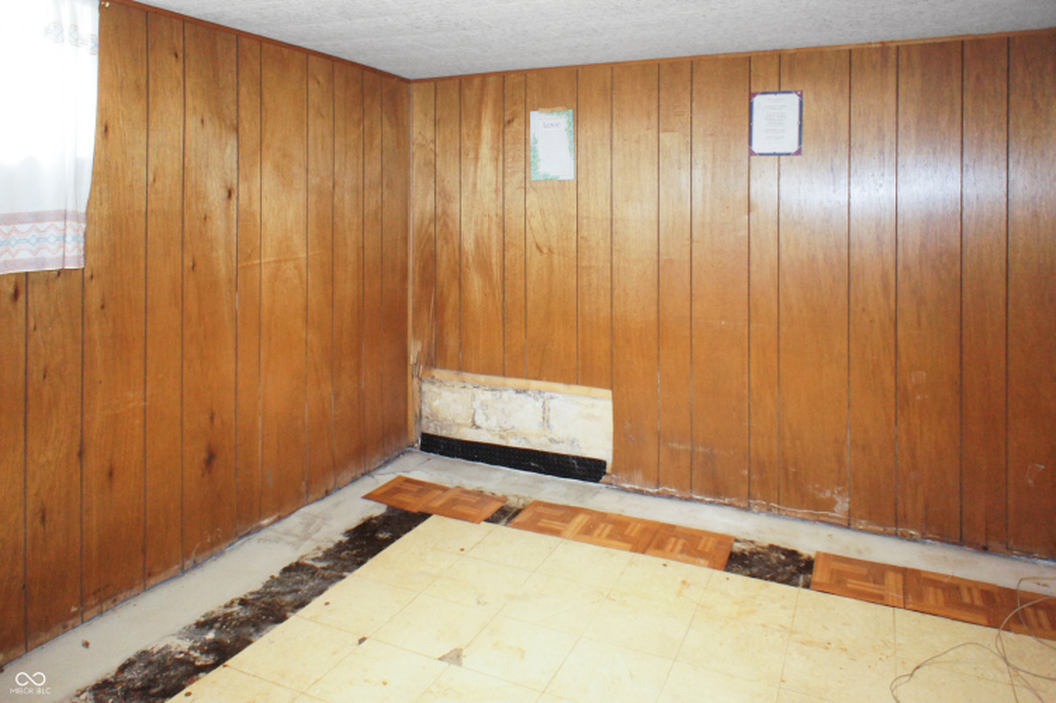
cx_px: 528
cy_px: 352
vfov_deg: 53.1
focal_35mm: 24
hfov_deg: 73.8
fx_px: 704
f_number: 2.8
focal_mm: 16
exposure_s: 1/60
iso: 1600
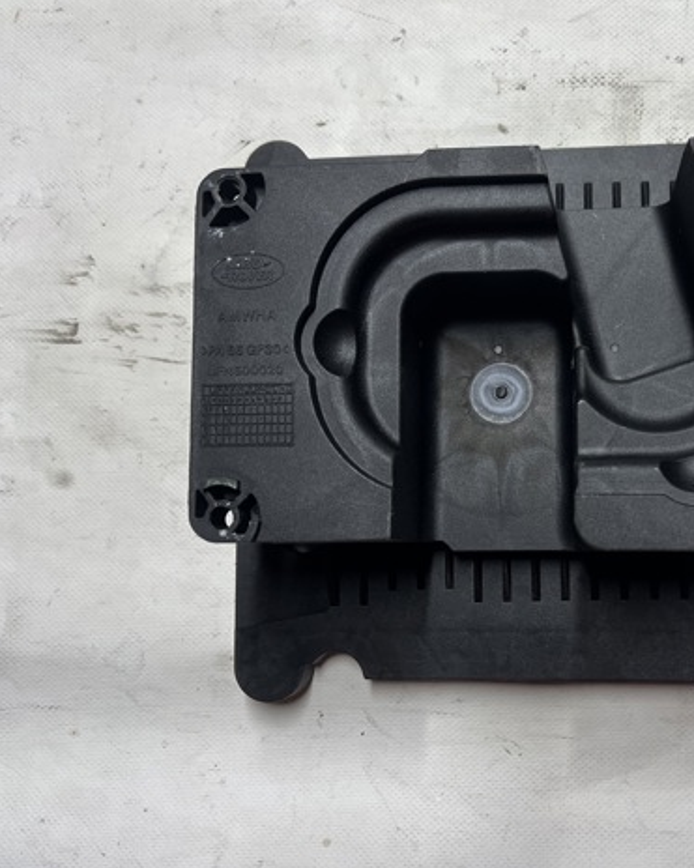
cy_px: 437
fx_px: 899
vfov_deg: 51.5
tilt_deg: -81.8
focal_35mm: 35
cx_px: 507
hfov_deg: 41.2
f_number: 1.5
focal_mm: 5.7
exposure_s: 1/100
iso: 125
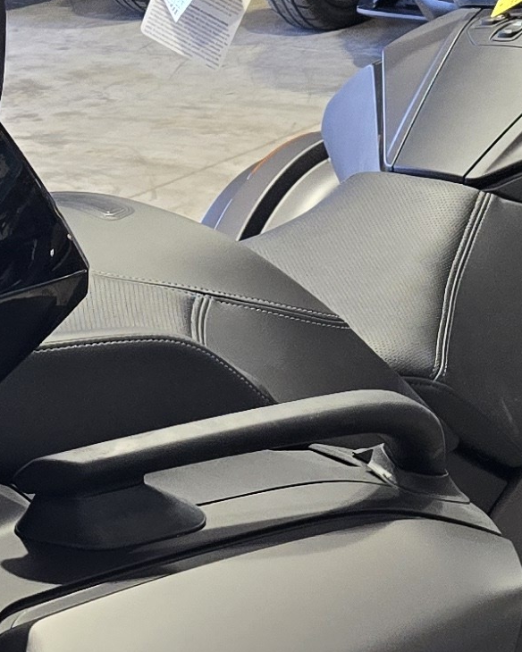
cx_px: 263
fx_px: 2375
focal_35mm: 123
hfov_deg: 12.5
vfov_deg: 15.5
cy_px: 581
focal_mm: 5.4
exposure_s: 1/120
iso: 100
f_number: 1.8
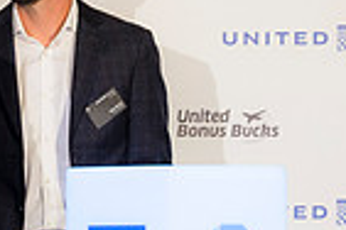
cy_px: 186
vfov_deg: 2.2
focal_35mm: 632
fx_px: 6074
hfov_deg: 3.3
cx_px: -184
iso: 900
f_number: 2.8
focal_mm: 103
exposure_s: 1/160
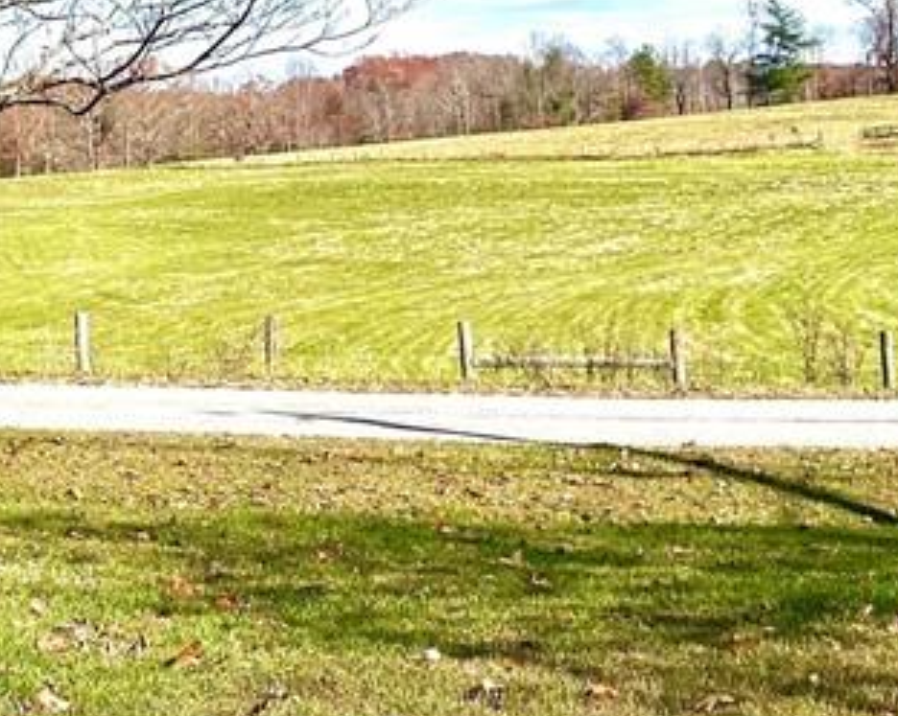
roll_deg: +1.6
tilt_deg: +1.3
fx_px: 2045
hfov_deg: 22.9
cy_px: 115
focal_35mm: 77
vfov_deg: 19.6
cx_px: -164
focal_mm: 6.86
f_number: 1.78
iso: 80
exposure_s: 1/5263
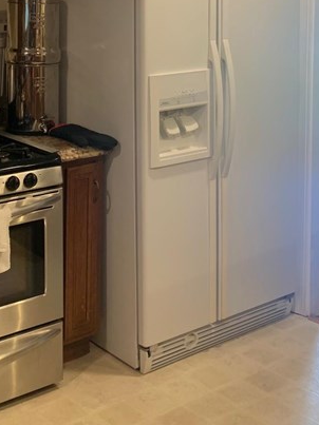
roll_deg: +0.0
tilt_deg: -4.6
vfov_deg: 29.8
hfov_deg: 23.5
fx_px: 762
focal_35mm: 62
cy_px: 37
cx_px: 97
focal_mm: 4.25
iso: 160
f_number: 1.8
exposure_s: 1/60
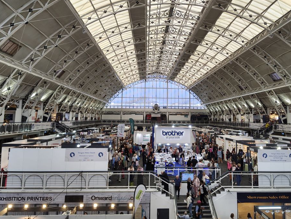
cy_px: 76
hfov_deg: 53.8
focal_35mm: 34
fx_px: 286
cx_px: 162
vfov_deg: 41.4
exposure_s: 1/100
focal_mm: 5.56
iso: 73
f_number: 1.88
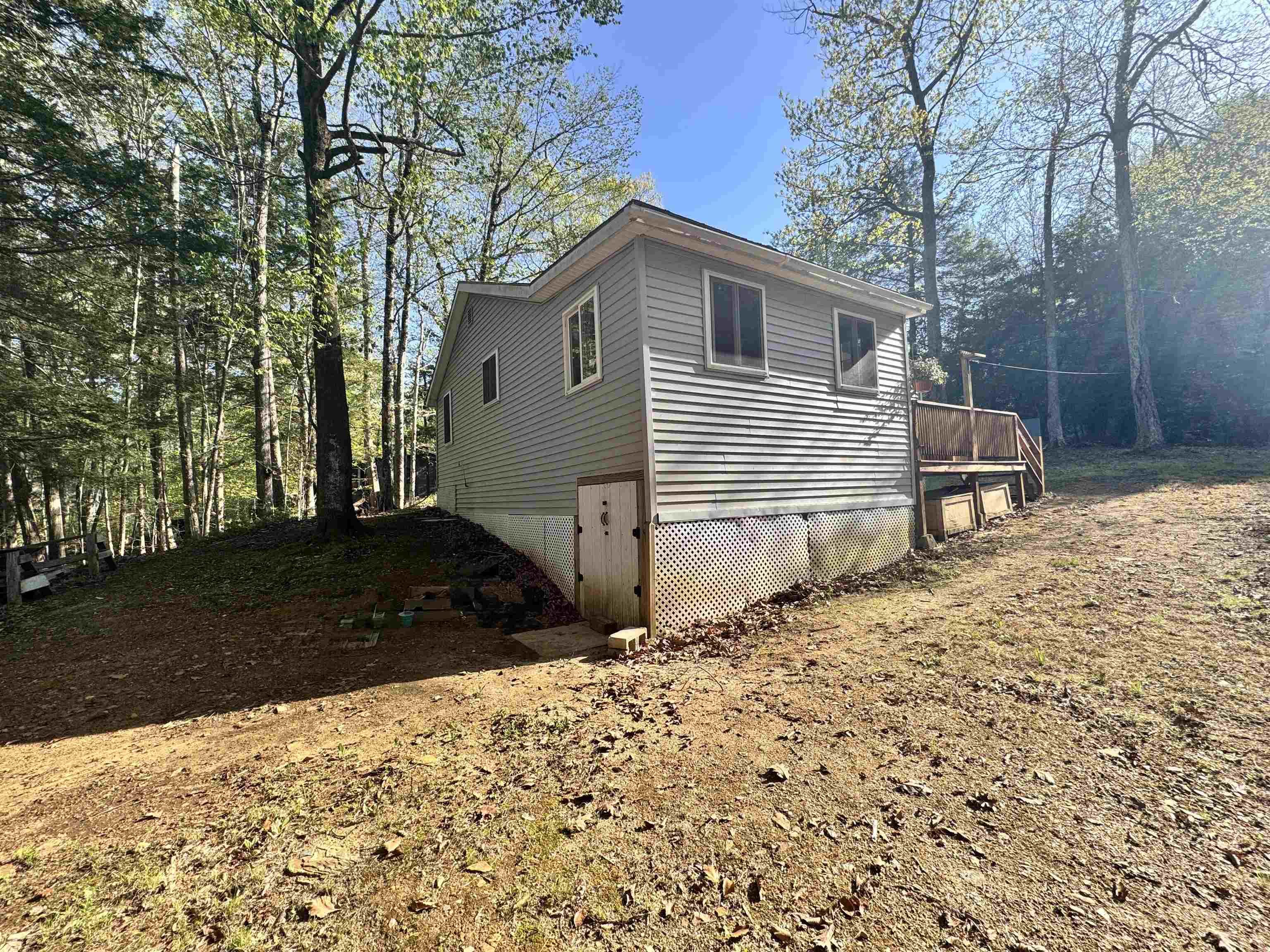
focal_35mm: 14
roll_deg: +2.3
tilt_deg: +3.2
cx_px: 635
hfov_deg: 102.1
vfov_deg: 85.7
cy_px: 476
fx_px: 514
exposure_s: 1/741
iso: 40
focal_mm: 2.22
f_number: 2.2
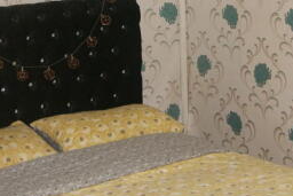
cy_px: 3
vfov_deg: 14.7
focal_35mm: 92
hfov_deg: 22.1
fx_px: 749
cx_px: 172
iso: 400
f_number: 5.6
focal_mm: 24
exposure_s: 1/60
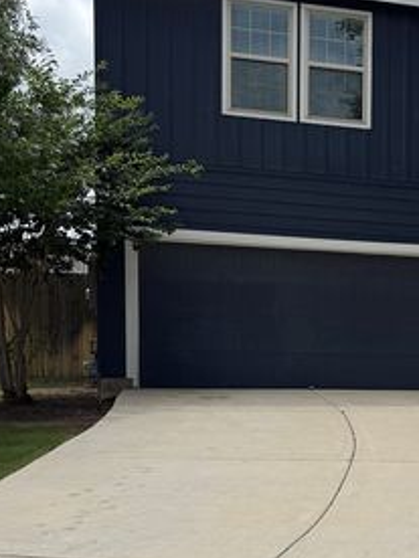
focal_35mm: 58
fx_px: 936
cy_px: 409
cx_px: 474
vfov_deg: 32.7
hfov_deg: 23.5
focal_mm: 6.76
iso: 80
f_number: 1.78
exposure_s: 1/8130
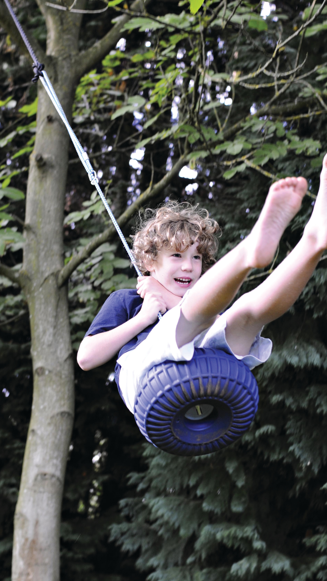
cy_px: 297
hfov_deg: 20.0
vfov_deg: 34.9
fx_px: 925
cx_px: 153
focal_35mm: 60
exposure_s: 1/60
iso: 320
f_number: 2.5
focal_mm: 30
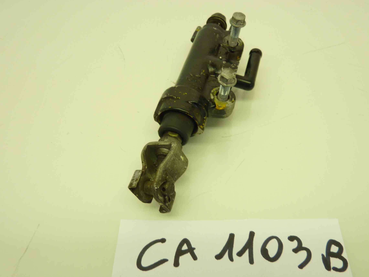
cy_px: 147
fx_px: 298
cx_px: 199
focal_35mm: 28
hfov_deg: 63.4
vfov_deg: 49.7
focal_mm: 4.1
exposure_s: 1/30
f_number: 3.3
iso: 80
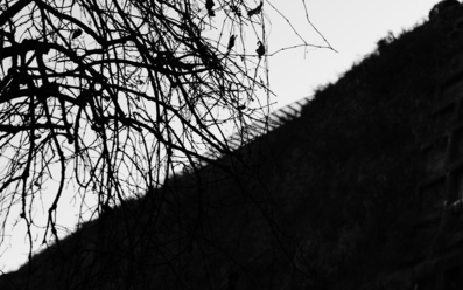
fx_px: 1019
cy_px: 120
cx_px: 204
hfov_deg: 25.6
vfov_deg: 16.1
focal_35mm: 81
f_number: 4
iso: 100
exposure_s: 1/640
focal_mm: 35
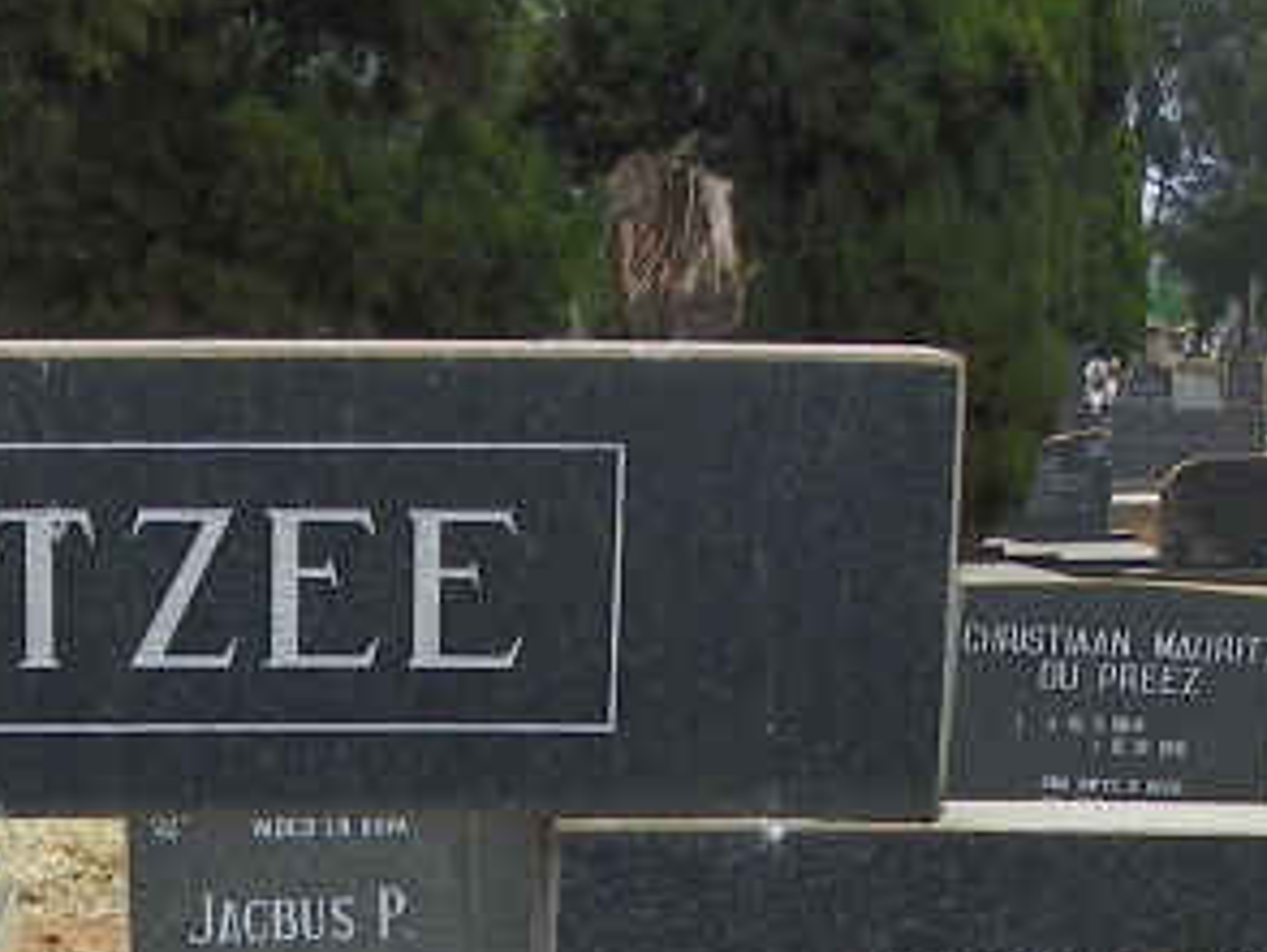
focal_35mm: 106
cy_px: 1714
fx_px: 3883
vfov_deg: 12.7
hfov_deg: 18.3
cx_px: 215
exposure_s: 1/250
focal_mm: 4.6
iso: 64
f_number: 4
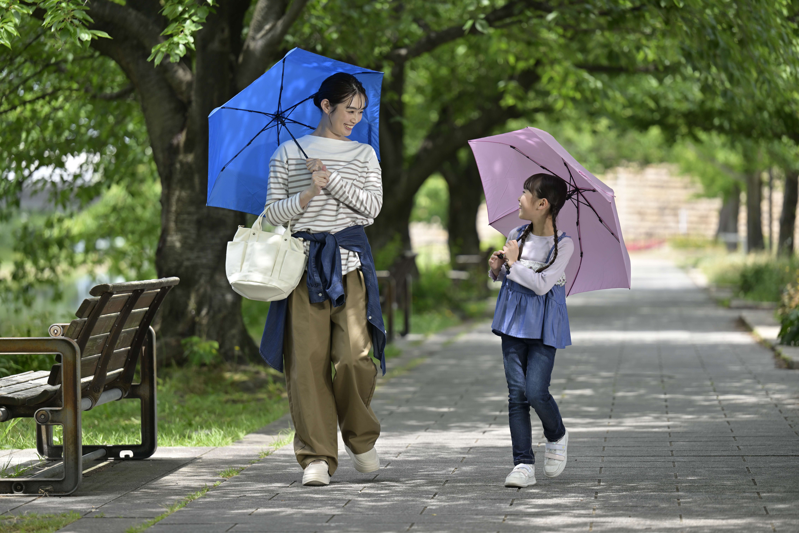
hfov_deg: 15.2
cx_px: 400
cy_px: 266
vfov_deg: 10.2
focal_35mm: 135
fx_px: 2996
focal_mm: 135
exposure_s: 1/500
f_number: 2.8
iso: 100
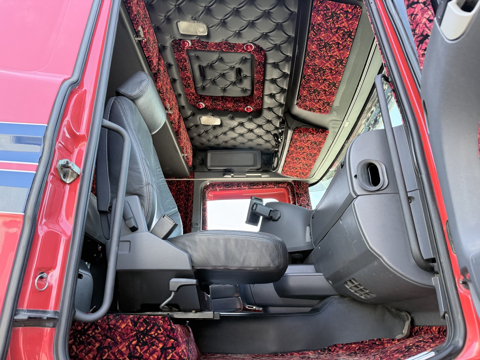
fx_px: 333
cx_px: 240
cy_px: 180
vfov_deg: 56.8
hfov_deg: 71.6
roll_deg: +0.4
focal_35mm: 24
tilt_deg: +24.8
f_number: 1.78
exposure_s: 1/236
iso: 200
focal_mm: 6.76
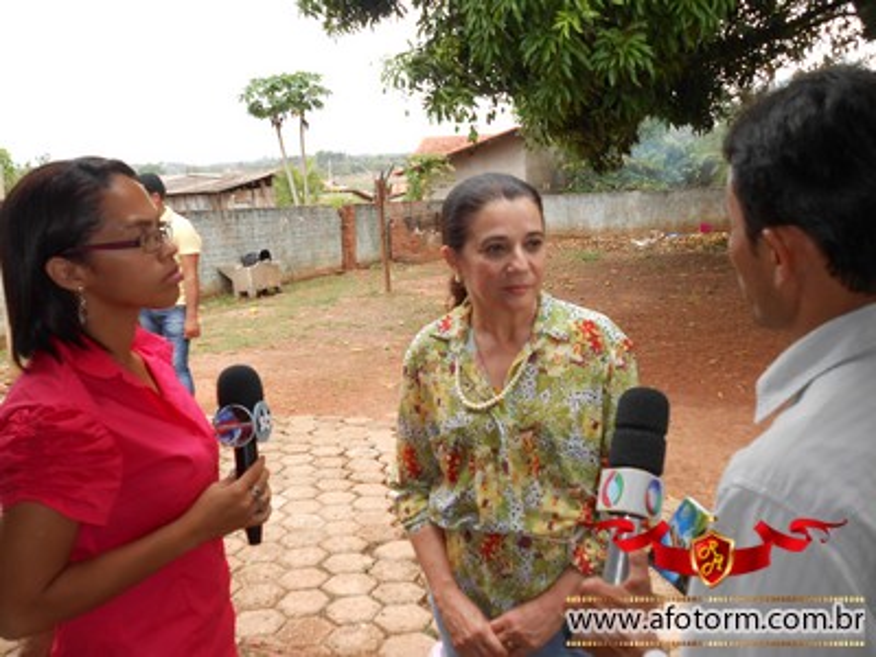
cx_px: 438
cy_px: 328
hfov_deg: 54.0
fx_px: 860
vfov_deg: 41.8
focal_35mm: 34
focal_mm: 6
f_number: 3.9
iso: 125
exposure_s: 1/30
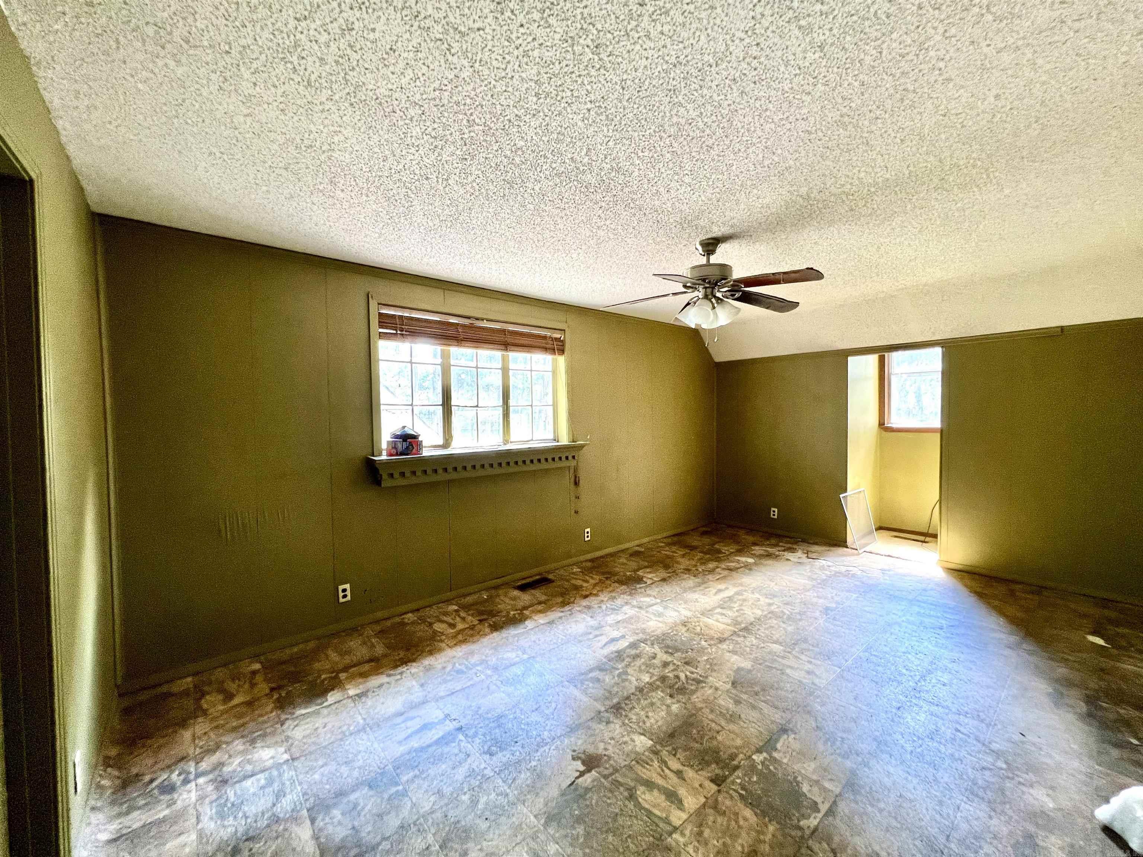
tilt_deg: -1.8
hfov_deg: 106.2
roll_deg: +0.8
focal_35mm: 13
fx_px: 429
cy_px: 428
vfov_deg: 89.9
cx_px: 572
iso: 250
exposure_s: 1/63
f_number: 1.8
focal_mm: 1.57
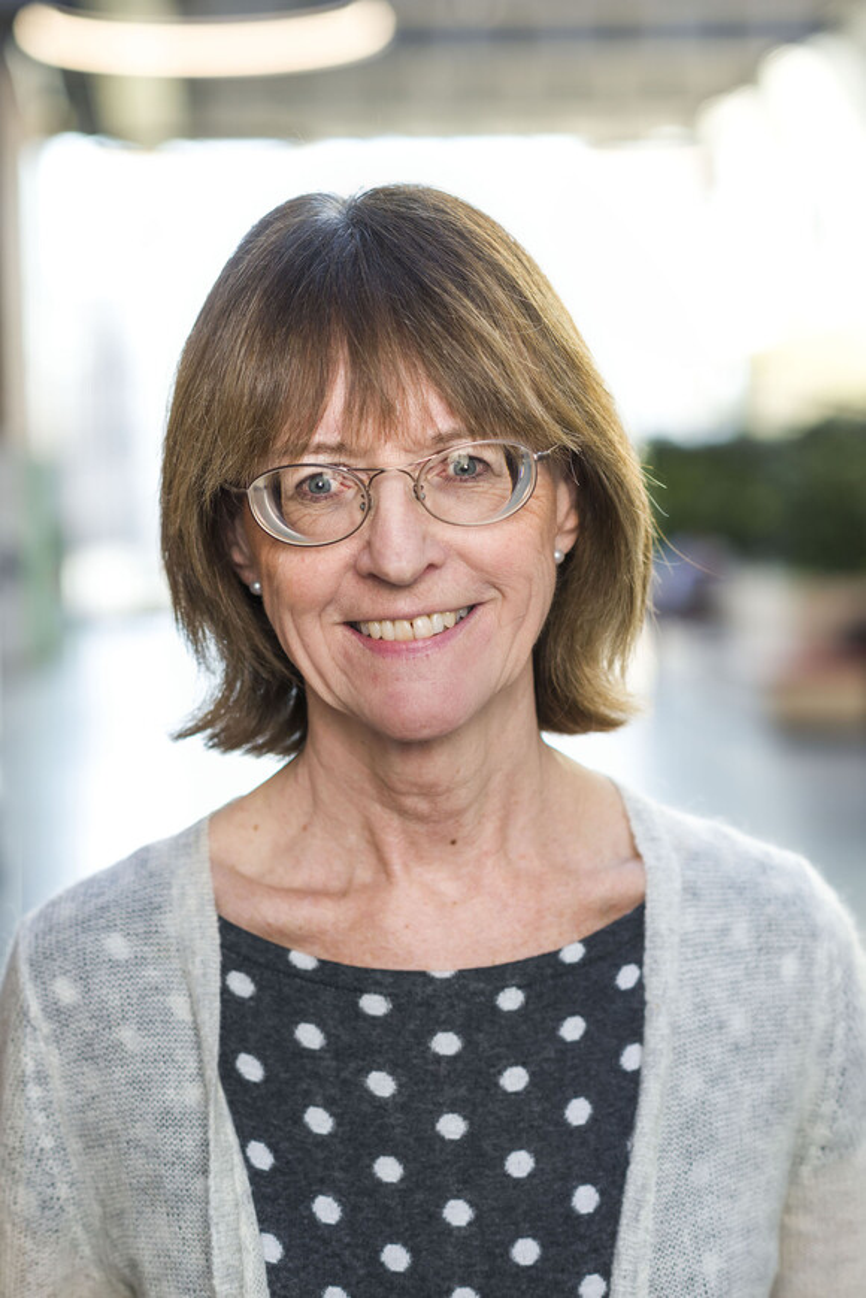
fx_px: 3064
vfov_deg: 23.9
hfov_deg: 16.1
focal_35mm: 85
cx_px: 433
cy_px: 649
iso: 320
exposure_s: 1/200
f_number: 4
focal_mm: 85
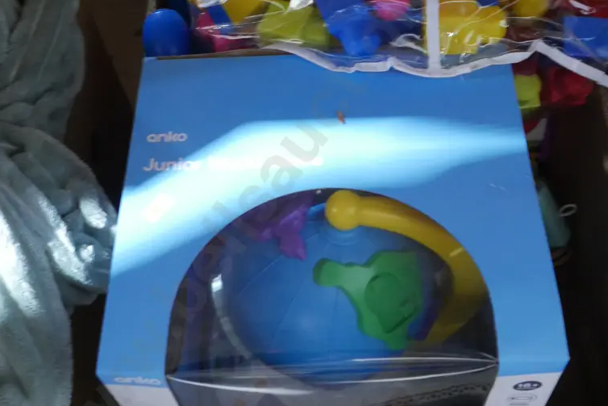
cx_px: 308
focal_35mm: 48
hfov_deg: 41.1
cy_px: 135
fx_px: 811
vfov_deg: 27.9
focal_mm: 17
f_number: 5.6
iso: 3200
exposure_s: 1/15
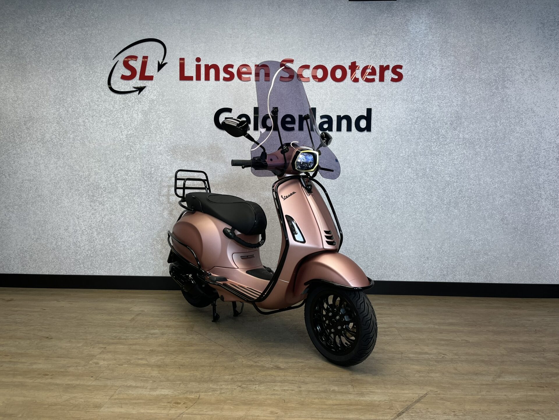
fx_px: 420
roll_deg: -0.9
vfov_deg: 53.1
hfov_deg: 67.3
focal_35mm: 26
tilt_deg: -3.9
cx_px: 280
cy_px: 210
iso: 40
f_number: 1.6
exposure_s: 1/163
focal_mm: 5.1
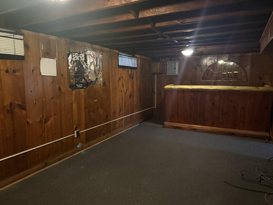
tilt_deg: -7.0
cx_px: 136
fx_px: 189
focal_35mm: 24
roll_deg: +0.4
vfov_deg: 56.8
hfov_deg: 71.6
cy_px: 102
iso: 1250
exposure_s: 1/30
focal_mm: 6.76
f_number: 1.78
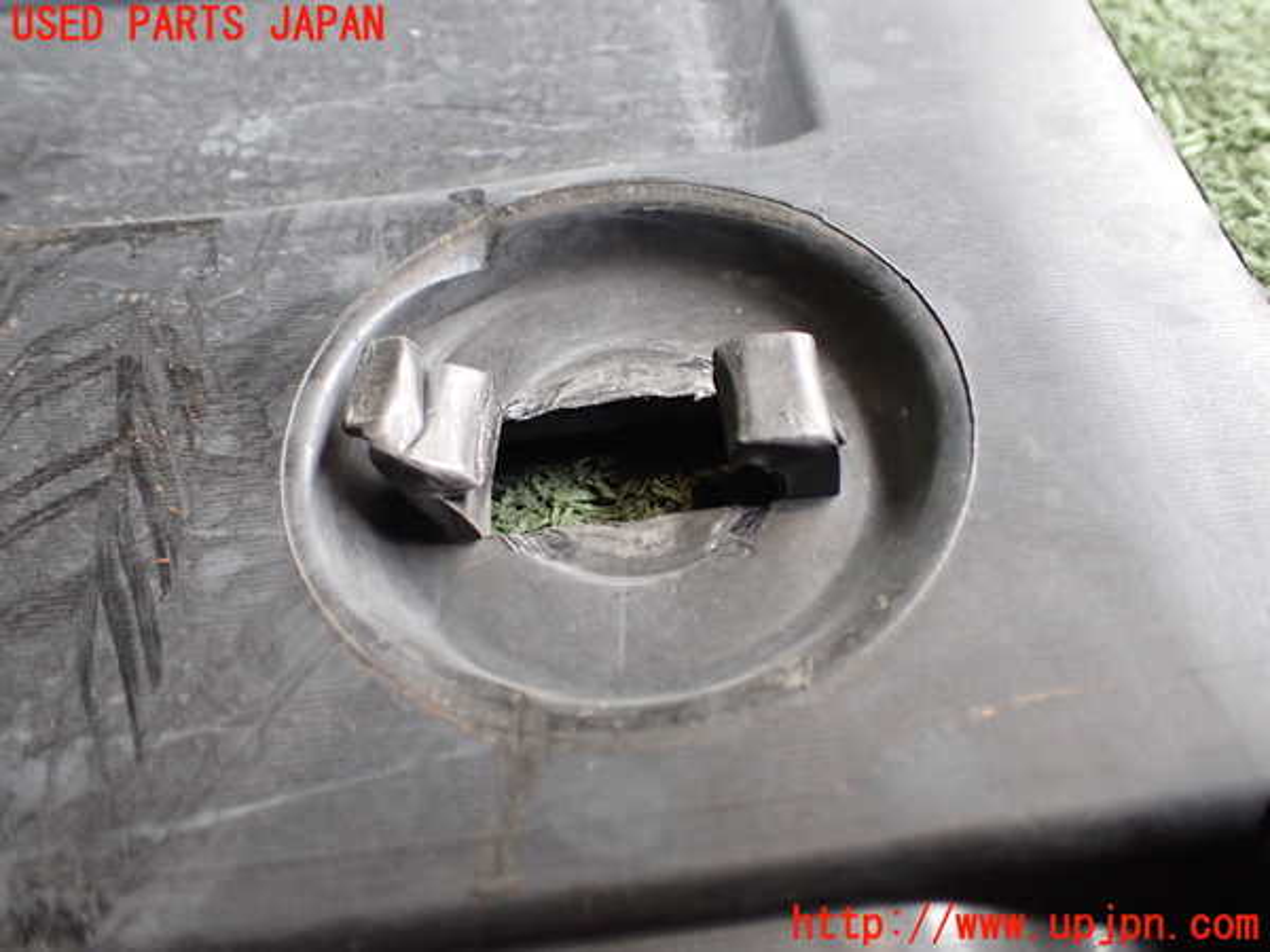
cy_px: 476
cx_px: 635
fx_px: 1174
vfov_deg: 44.2
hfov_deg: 56.8
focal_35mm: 32
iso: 400
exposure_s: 1/125
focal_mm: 5.79
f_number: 2.4
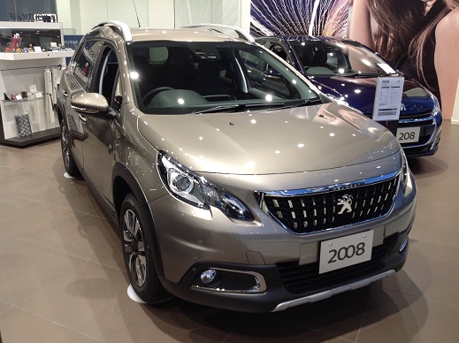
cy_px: 172
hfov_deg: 52.7
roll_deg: -0.7
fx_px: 464
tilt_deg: -14.9
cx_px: 230
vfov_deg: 40.6
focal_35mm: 35
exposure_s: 1/17
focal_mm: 4.28
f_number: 2.4
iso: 50
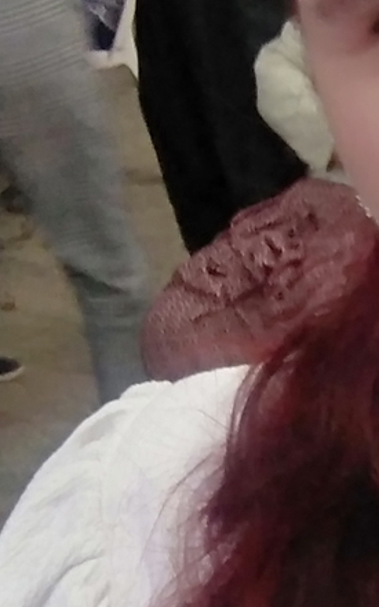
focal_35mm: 97
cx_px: 628
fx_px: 1606
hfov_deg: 12.5
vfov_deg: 21.4
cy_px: 405
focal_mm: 3.02
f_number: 2
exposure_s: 1/20
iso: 729
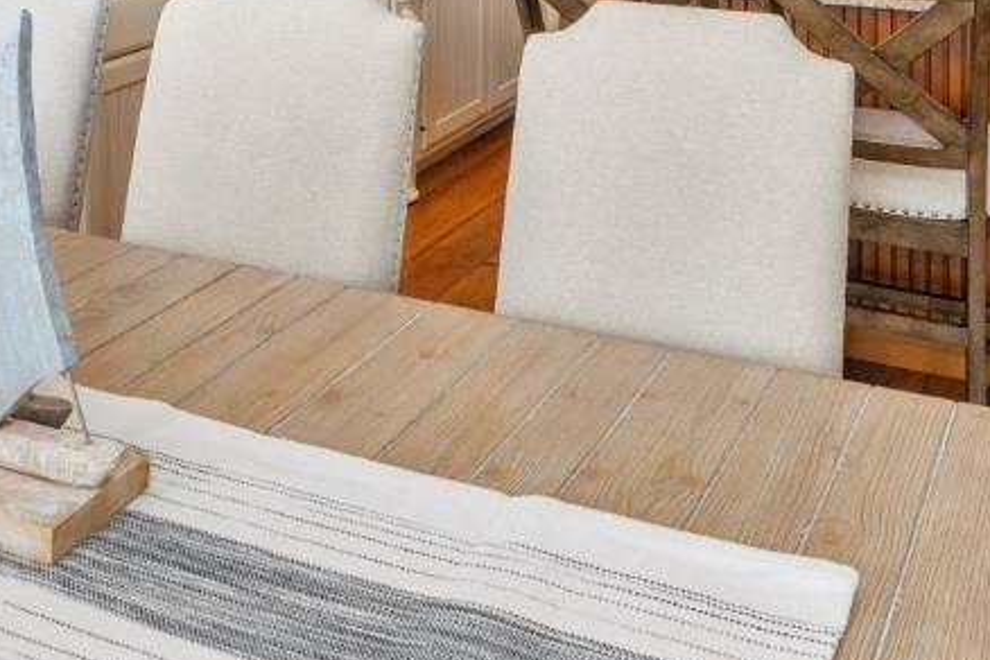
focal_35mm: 48
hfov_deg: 40.9
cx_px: 592
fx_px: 1320
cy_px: -273
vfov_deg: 23.6
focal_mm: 14
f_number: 8
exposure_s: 1/60
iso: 400
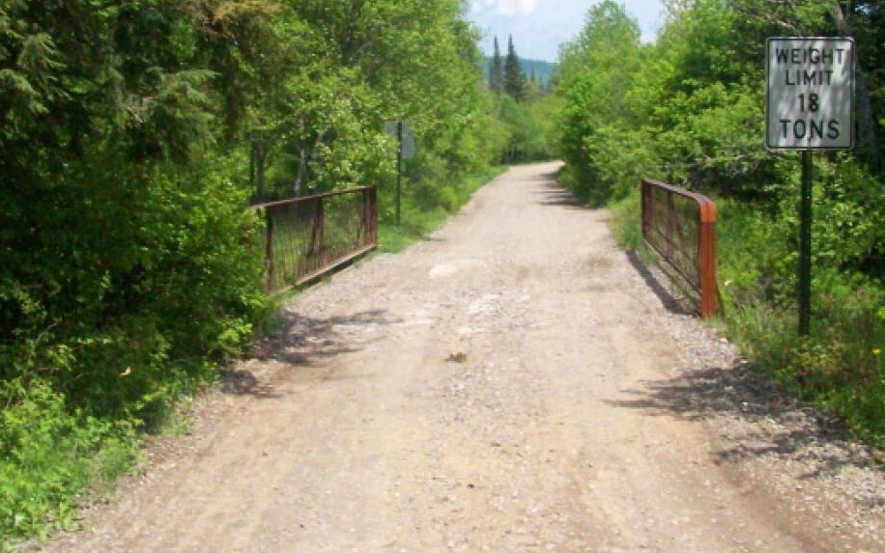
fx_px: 1448
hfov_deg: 34.0
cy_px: 196
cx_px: 424
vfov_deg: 21.6
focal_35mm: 60
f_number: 5.6
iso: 400
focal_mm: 6.3
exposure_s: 1/1600
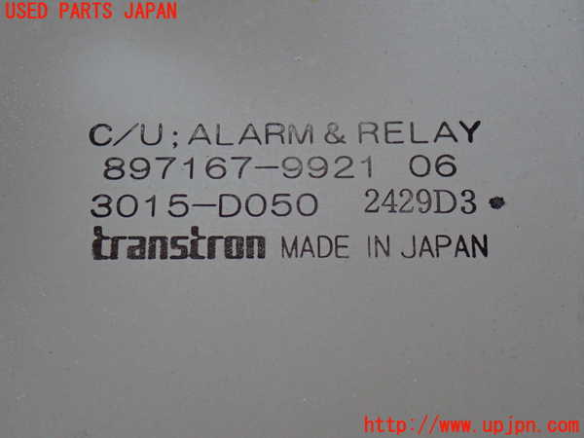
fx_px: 1383
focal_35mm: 82
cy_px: 219
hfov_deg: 23.8
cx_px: 292
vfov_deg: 18.0
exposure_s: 1/80
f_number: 4.3
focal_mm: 14.62
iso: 800
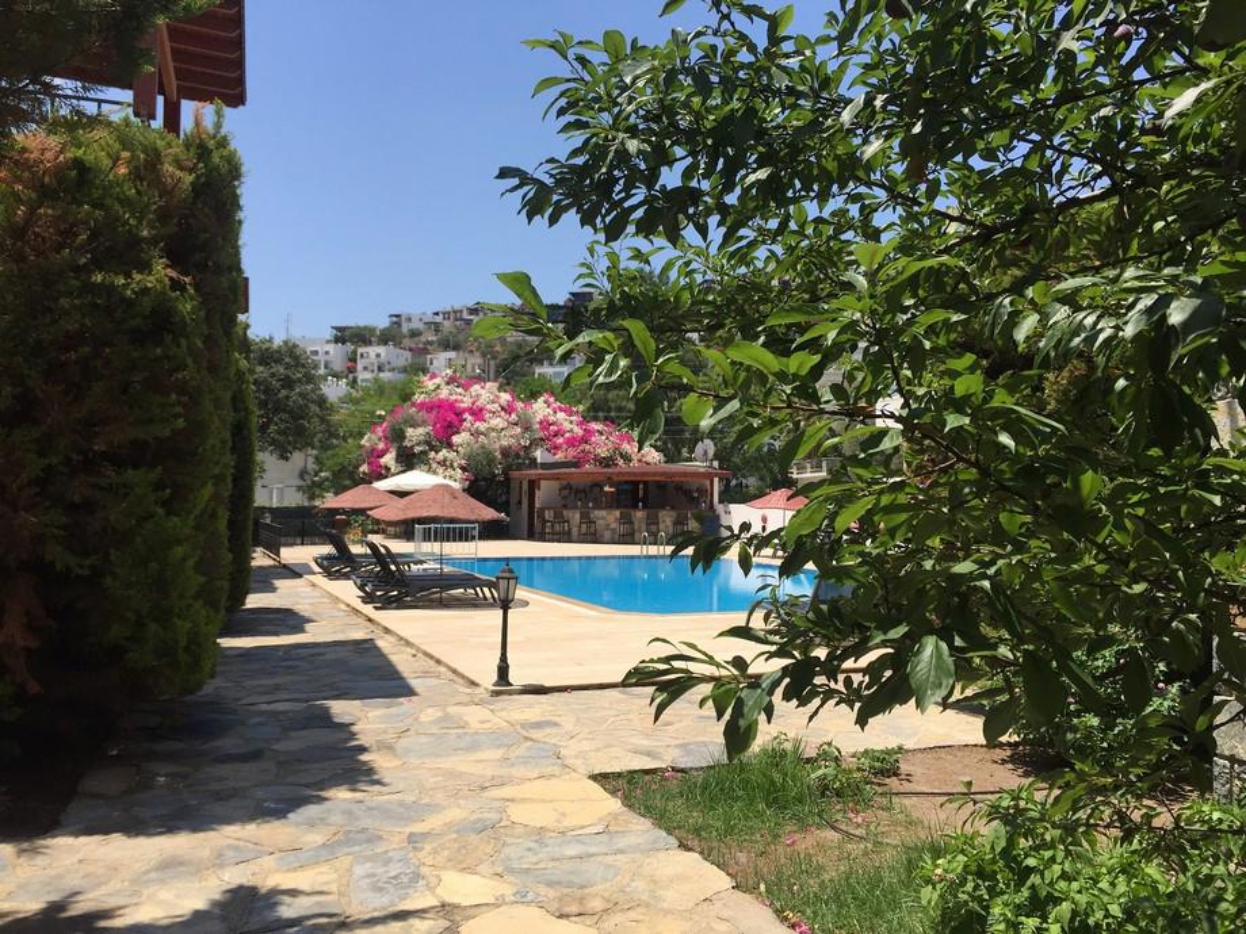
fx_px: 1044
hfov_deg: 61.7
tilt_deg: +0.7
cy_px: 467
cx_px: 623
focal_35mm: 29
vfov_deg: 48.2
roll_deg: -2.1
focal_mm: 4.15
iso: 32
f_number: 2.2
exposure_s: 1/2639
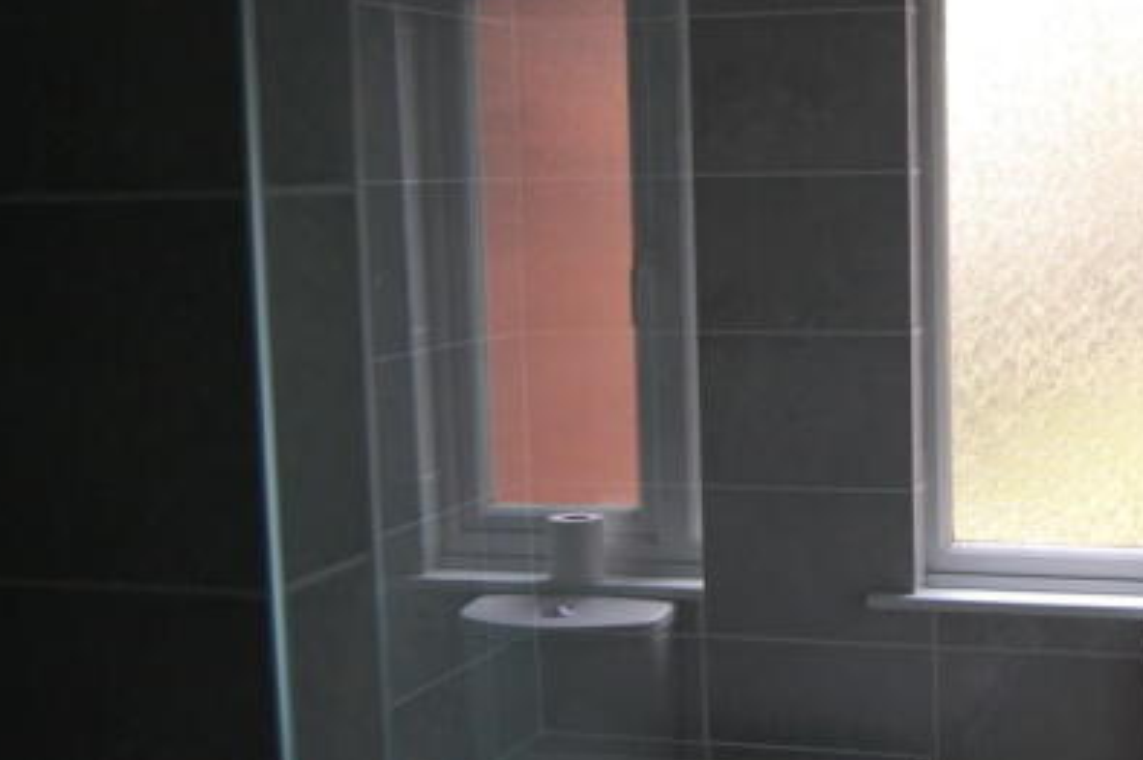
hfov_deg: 32.8
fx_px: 1903
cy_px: 392
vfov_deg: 22.6
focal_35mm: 60
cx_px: 859
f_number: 4
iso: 400
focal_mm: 24
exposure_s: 1/60
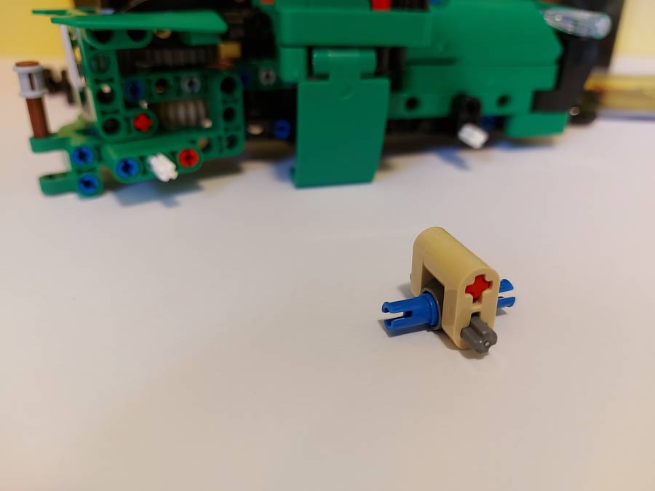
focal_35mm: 24
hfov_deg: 71.6
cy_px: 246
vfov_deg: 56.8
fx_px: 454
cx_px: 328
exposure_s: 1/33
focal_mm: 5.23
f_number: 1.8
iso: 200
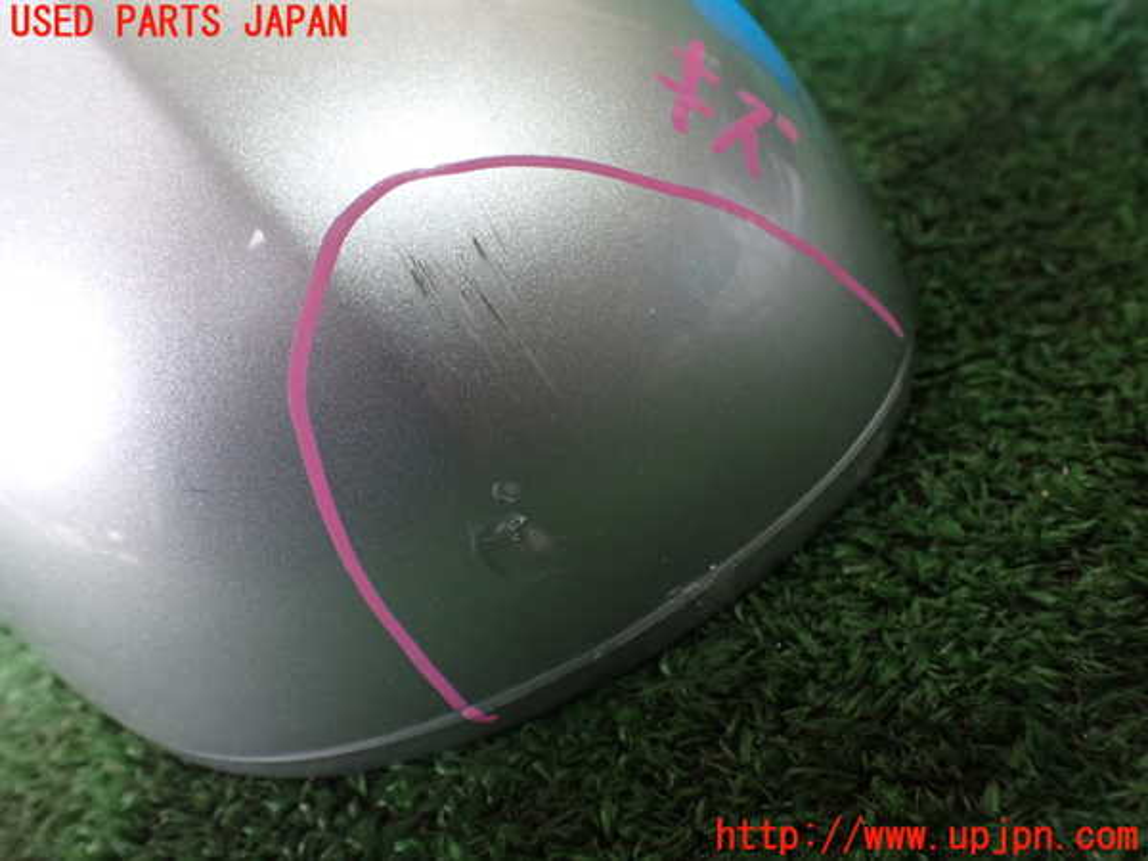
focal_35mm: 30
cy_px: 430
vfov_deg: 46.8
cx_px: 574
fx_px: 995
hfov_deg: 60.0
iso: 800
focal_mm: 5.4
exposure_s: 1/100
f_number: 2.3
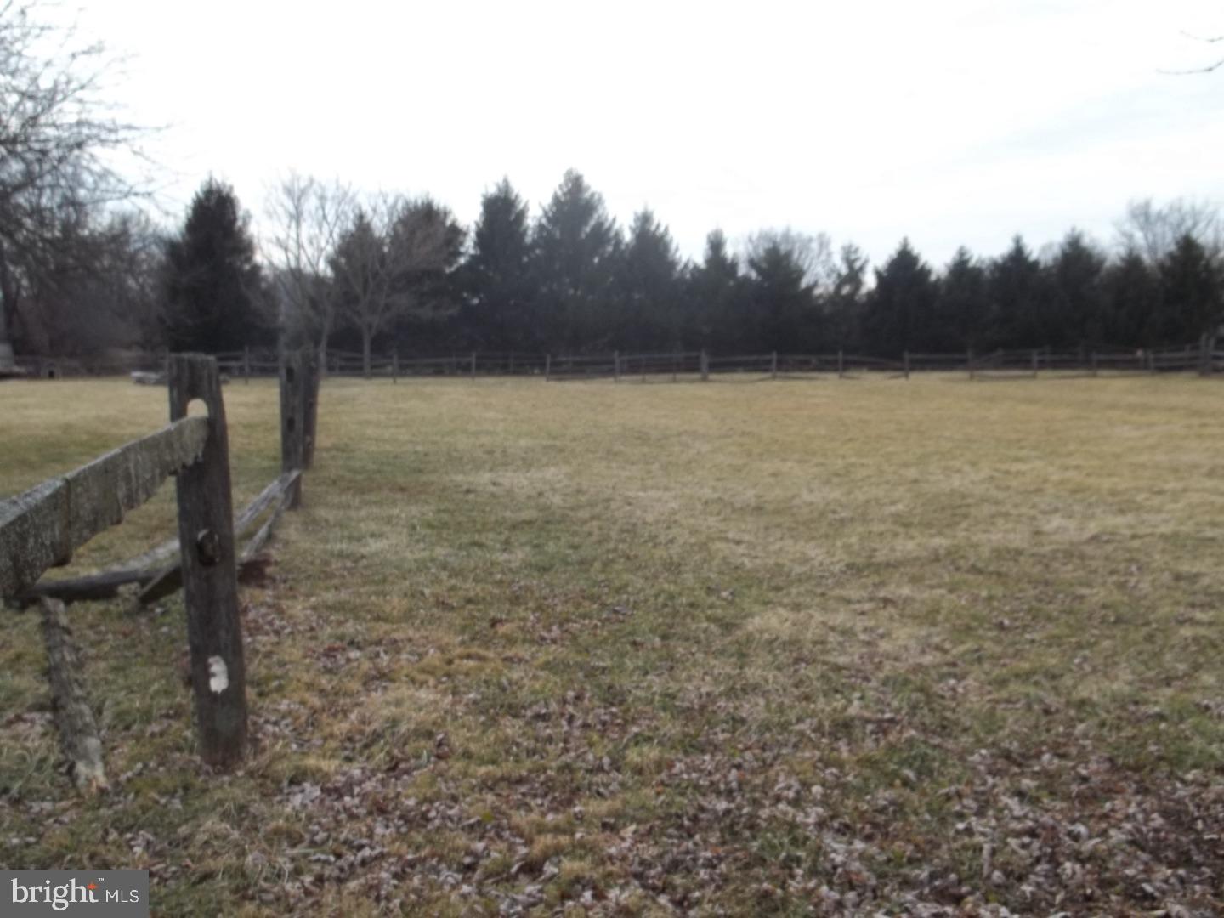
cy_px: 459
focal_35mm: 33
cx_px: 612
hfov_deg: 55.4
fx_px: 1167
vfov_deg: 42.9
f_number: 3.3
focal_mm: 5.9
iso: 64
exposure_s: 1/250
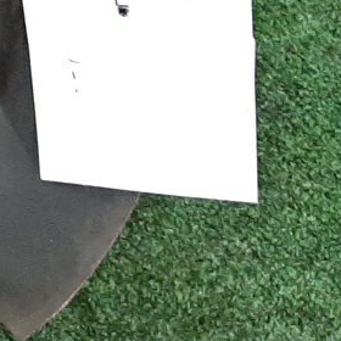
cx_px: -435
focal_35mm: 118
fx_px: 1315
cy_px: -150
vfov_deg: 14.0
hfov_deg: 12.2
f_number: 1.7
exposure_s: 1/50
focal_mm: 3.93
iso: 238
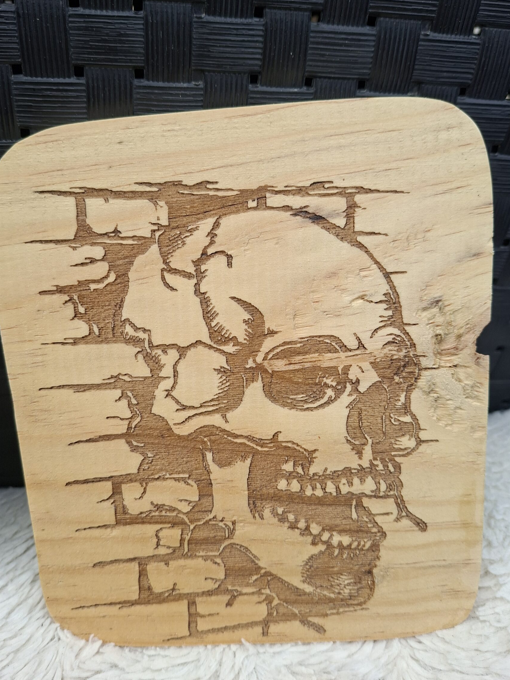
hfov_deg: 53.0
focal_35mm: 26
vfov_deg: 67.3
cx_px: 234
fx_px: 511
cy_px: 334
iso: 50
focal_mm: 5.54
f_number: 1.8
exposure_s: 1/702
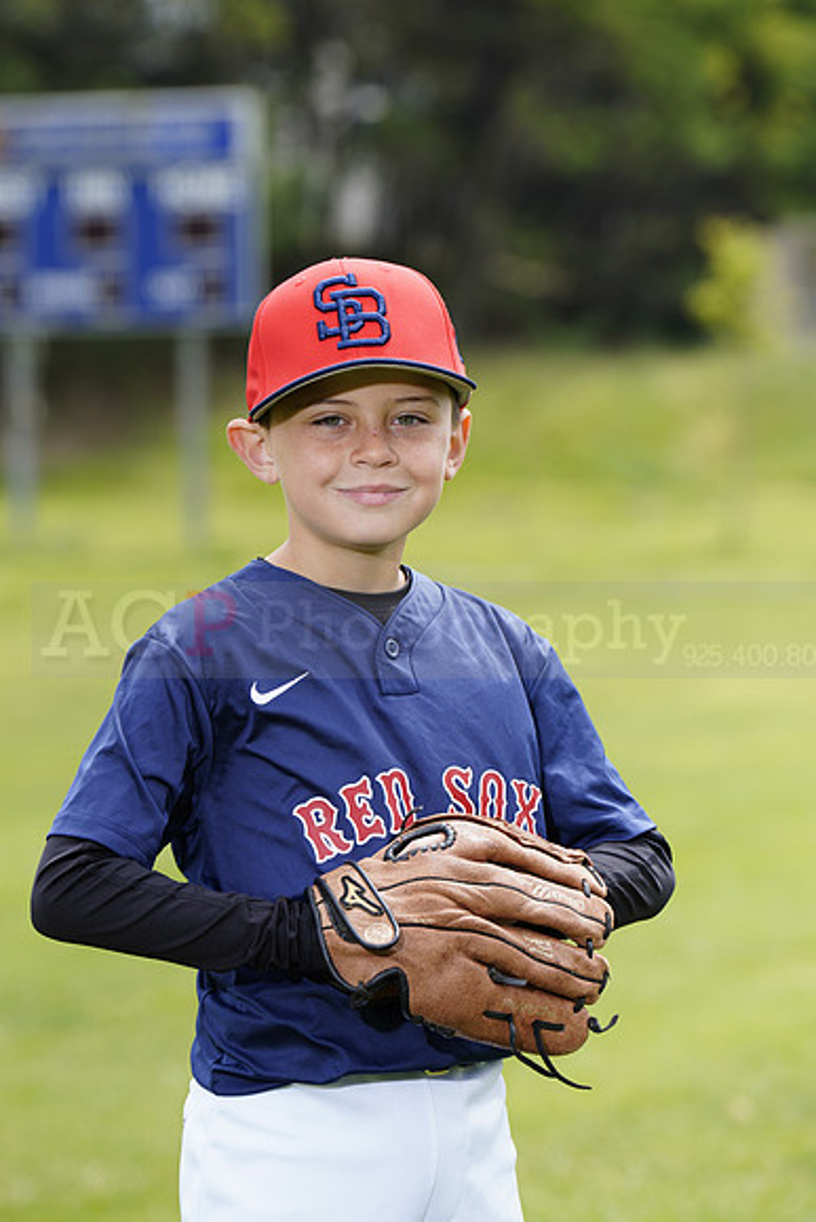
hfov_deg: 7.2
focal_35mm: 191
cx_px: 408
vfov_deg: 10.8
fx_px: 6490
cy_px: 611
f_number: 6.3
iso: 100
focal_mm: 191
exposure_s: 1/250
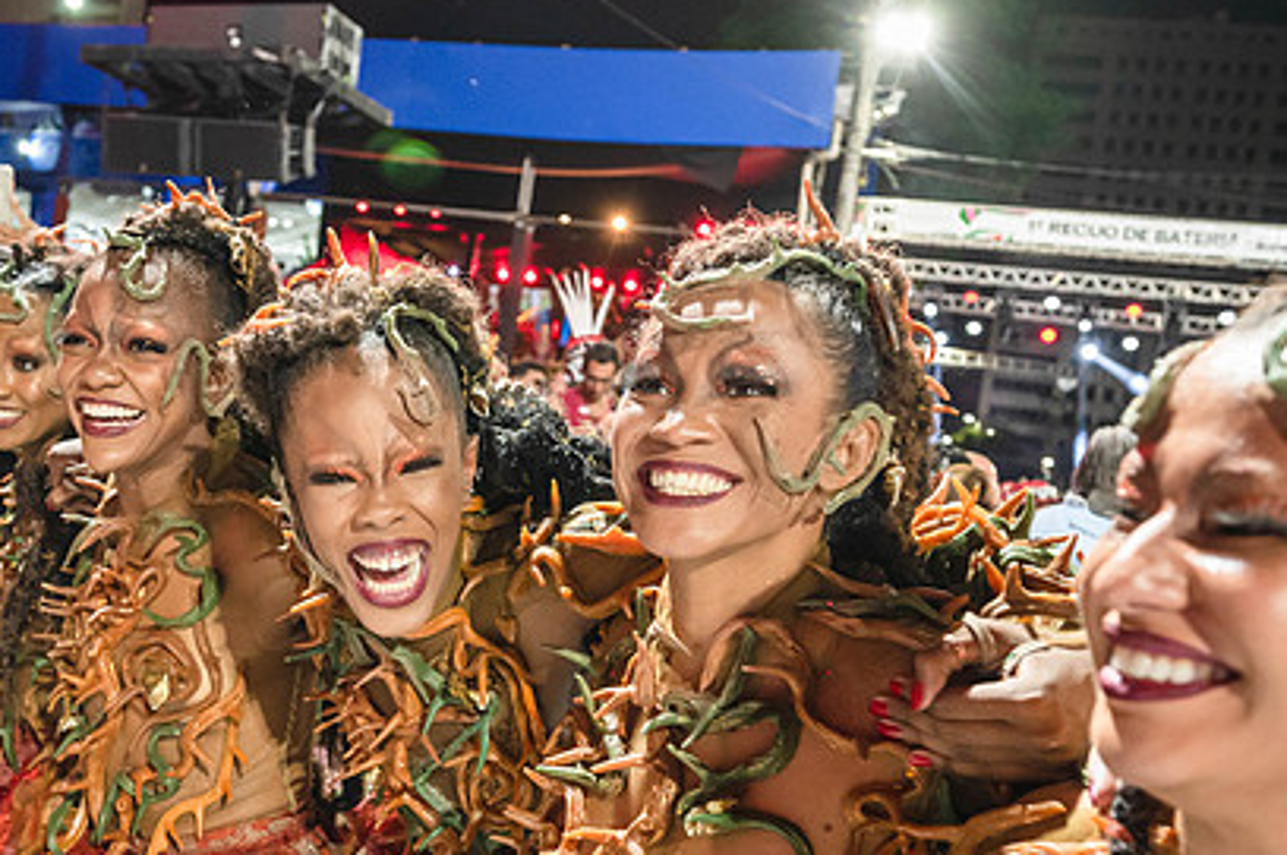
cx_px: 442
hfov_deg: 51.1
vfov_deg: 35.5
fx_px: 1321
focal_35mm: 37
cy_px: 565
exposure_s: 1/250
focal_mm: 26
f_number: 4
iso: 5000
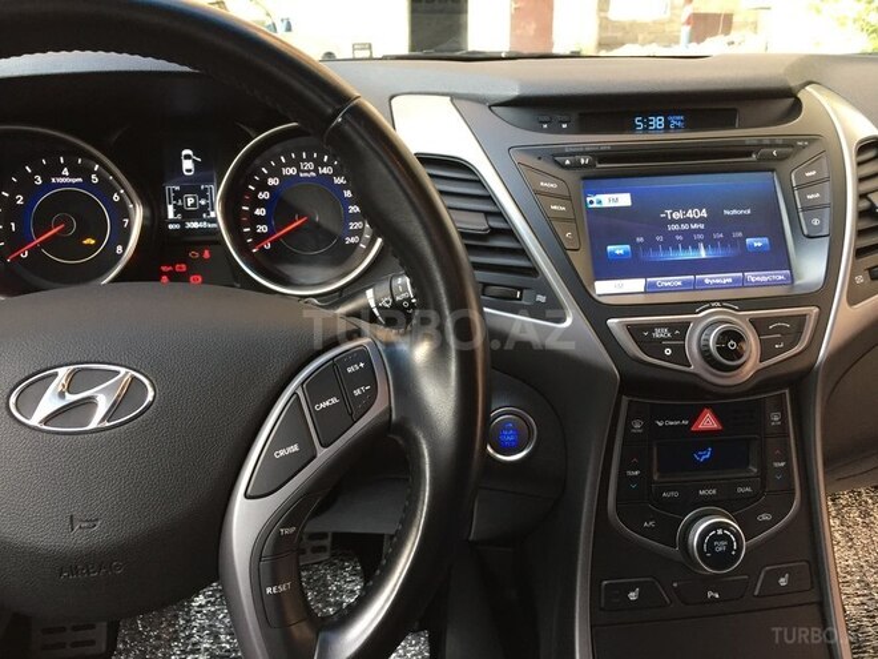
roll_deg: -0.1
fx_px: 736
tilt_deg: -18.5
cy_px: 330
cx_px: 439
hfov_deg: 61.7
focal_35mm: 29
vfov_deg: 48.2
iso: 64
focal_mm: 4.15
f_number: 2.2
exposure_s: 1/33
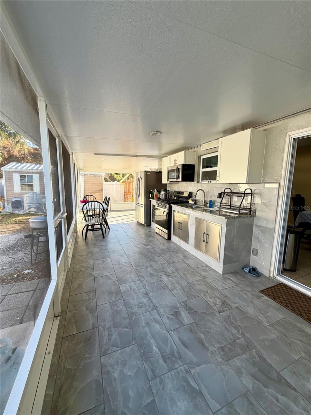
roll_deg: -0.3
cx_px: 156
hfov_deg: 85.7
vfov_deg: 102.1
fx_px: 168
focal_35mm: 14
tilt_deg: -8.6
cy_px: 208
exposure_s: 1/121
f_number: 2.2
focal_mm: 2.22
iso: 64
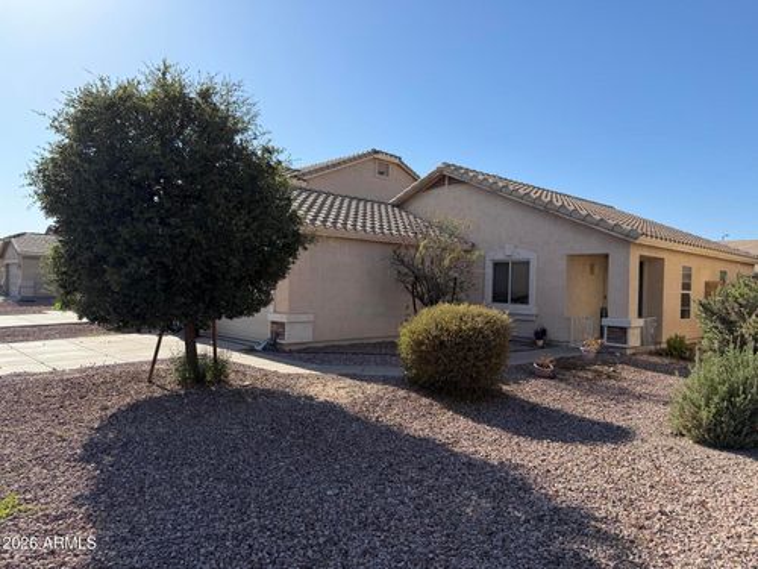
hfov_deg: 71.6
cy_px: 284
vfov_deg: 56.8
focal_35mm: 24
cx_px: 379
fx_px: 526
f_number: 1.78
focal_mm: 6.76
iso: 80
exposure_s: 1/3953
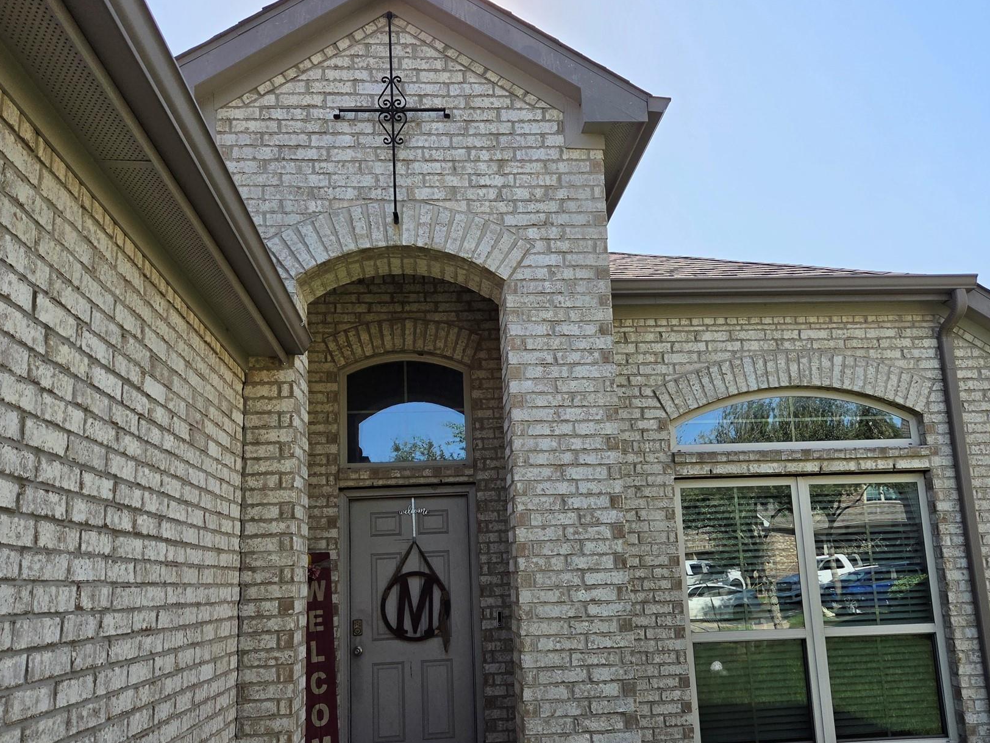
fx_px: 829
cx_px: 513
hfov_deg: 61.6
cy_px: 425
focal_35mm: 29
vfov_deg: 48.1
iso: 80
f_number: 1.8
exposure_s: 1/5259
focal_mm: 5.4
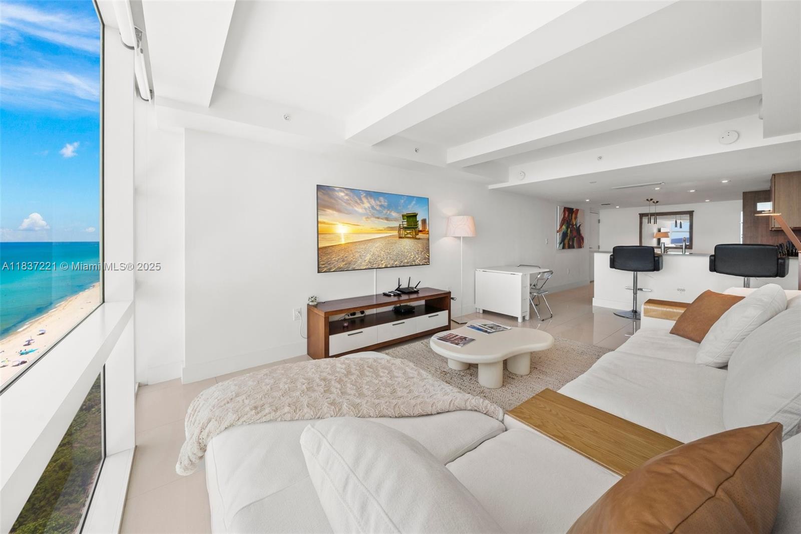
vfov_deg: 90.0
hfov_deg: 112.6
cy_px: 267
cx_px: 400
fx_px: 267
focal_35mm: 12
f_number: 8
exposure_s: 1/50
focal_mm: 12
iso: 250
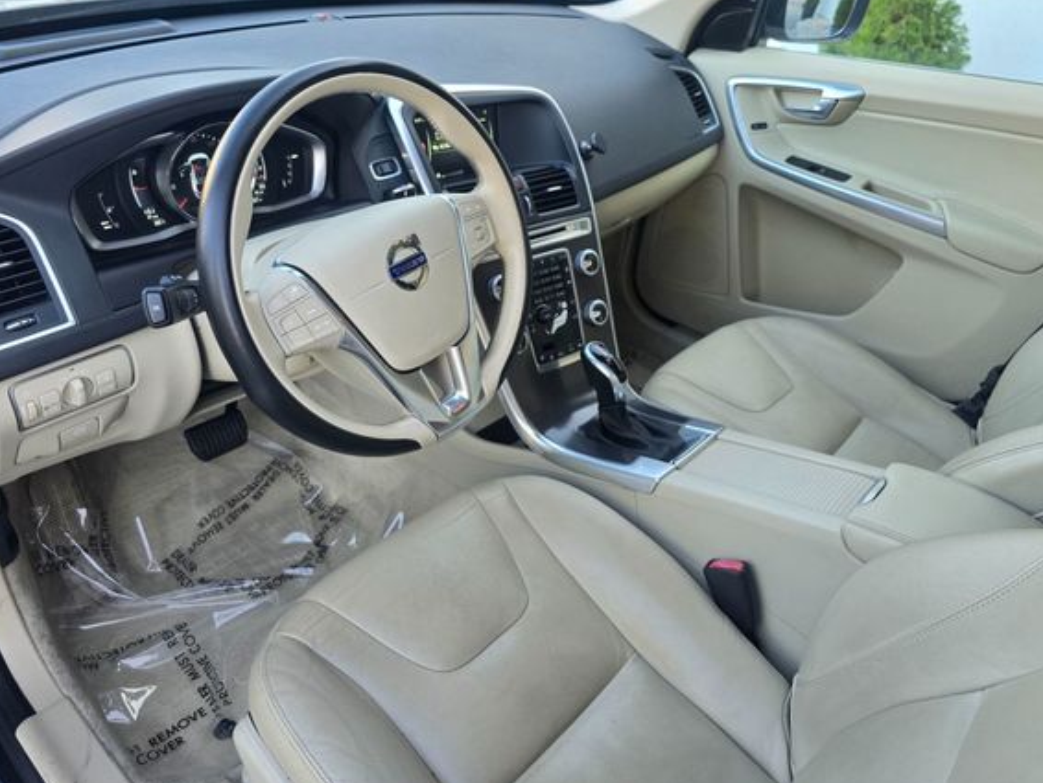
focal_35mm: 26
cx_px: 486
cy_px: 367
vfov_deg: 53.1
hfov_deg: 67.2
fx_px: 784
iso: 125
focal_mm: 6.3
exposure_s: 1/180
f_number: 1.7
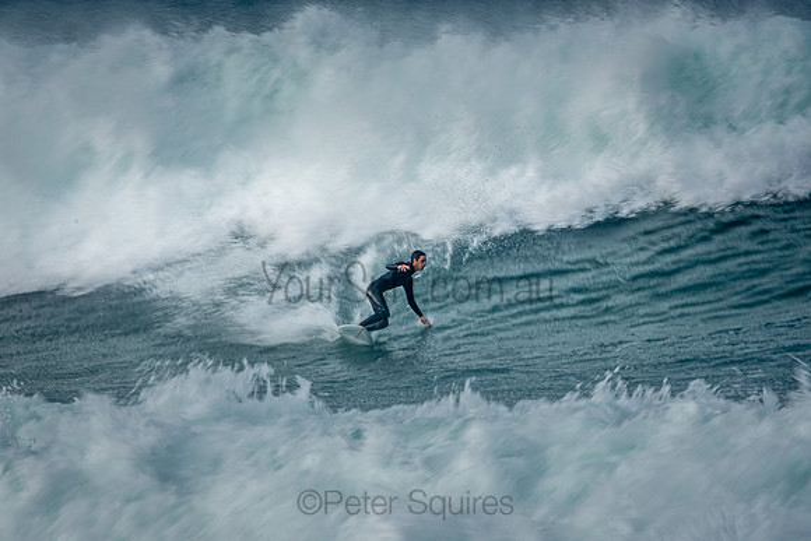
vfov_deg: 1.8
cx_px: 406
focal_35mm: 745
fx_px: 16789
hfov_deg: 2.8
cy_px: 270
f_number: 18
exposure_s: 1/40
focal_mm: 480
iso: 100
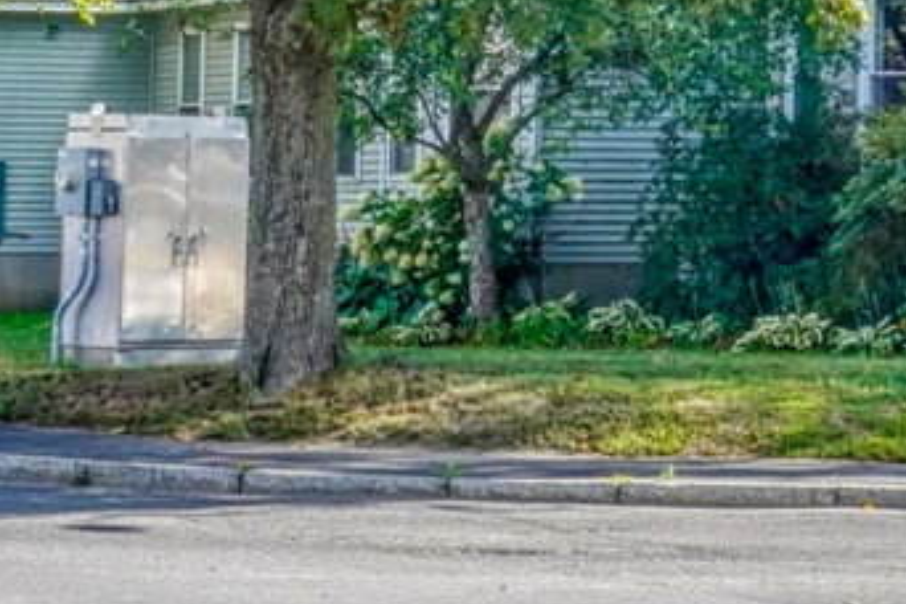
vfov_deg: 7.1
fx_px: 4832
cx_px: 1183
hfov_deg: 10.5
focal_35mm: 192
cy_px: -159
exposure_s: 1/60
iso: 640
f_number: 22
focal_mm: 38
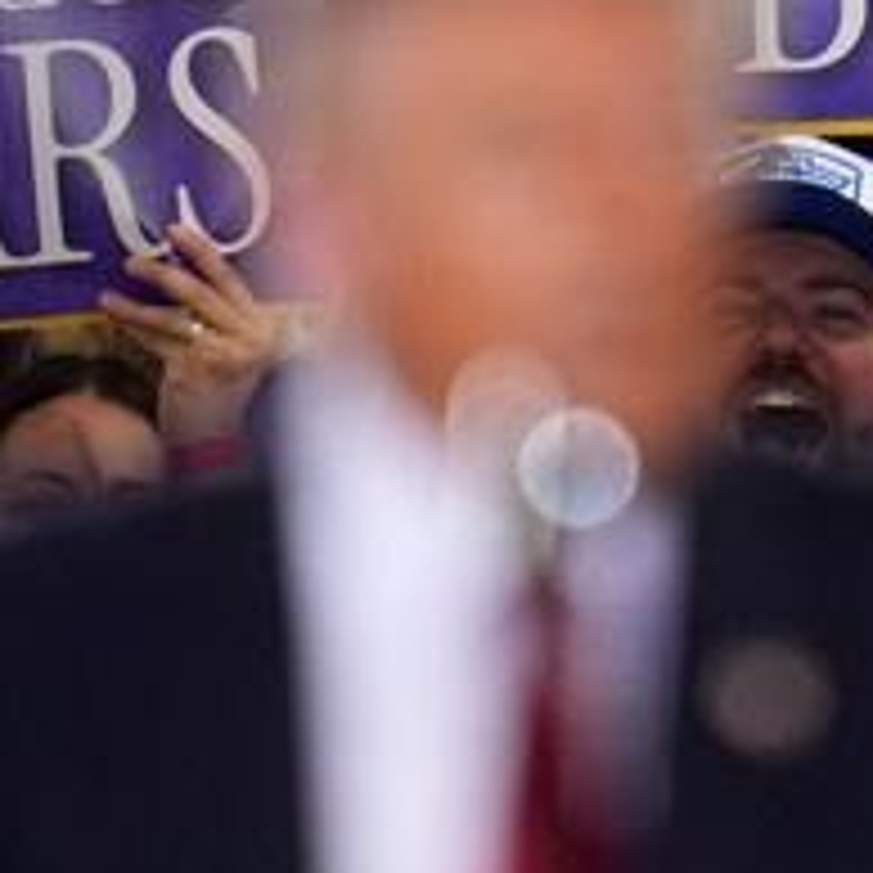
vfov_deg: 0.7
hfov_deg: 0.7
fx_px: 71646
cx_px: 648
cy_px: -86
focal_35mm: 2511
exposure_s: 1/500
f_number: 4
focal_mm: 560
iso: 2000
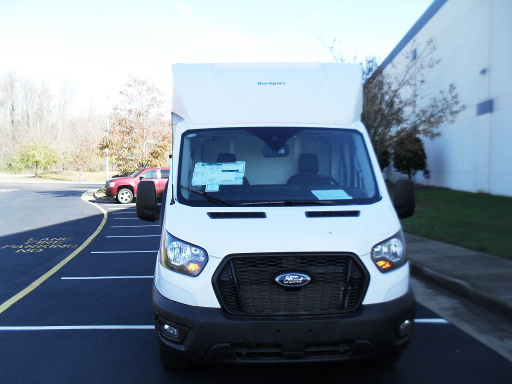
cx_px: 256
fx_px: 518
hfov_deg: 52.6
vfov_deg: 40.7
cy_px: 192
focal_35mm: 35
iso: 100
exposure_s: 1/350
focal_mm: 6.3
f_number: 3.2
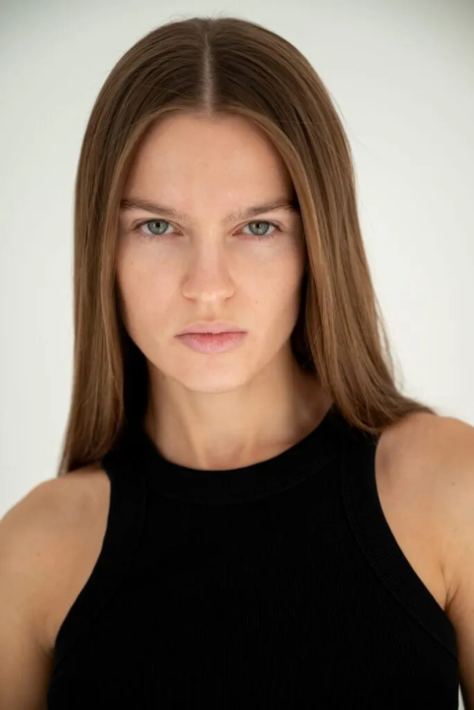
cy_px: 355
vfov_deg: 28.8
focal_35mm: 70
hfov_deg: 19.5
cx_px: 237
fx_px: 1381
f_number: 4
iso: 250
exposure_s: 1/200
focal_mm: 70
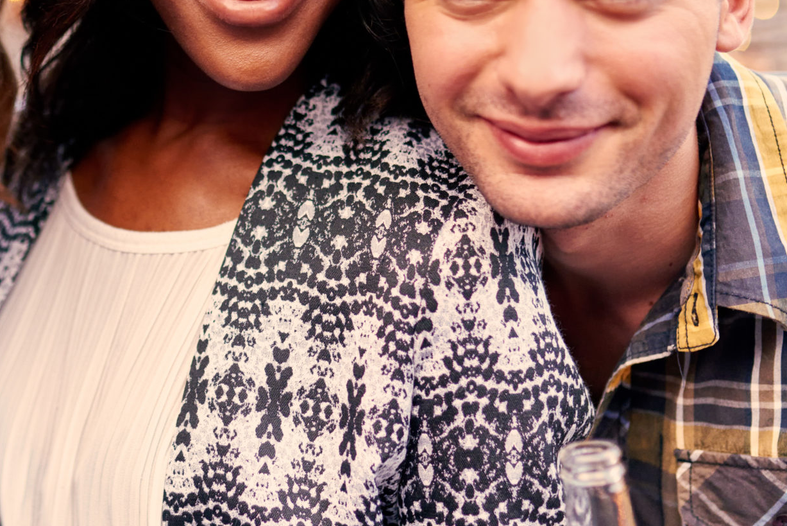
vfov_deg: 18.6
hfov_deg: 26.8
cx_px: 89
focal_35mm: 73
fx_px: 1596
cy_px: 144
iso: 400
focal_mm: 35
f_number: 1.8
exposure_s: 1/200
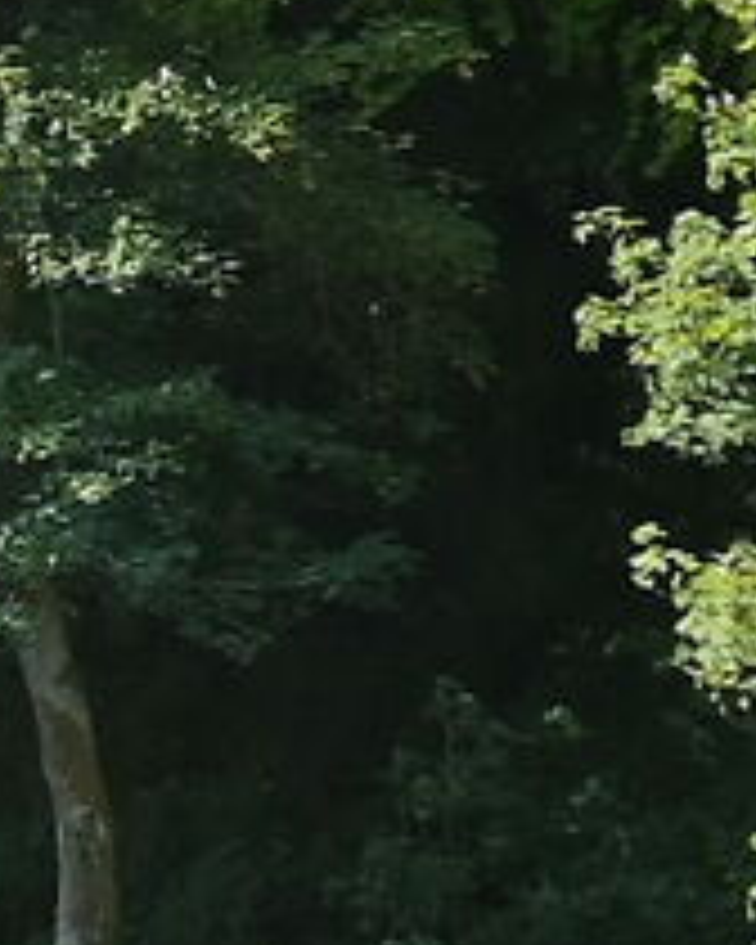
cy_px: 142
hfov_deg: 4.6
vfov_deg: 7.5
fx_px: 7188
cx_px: -3632
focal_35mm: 257
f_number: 7.1
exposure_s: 1/400
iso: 400
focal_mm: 24
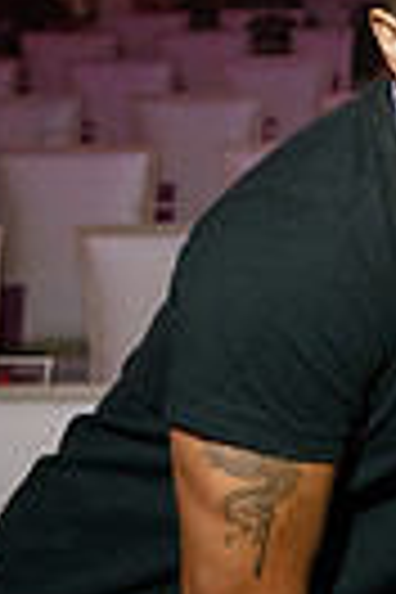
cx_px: 648
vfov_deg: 17.2
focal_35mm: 119
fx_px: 1963
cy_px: 338
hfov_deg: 11.0
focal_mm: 35
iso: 1250
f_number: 4
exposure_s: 1/160
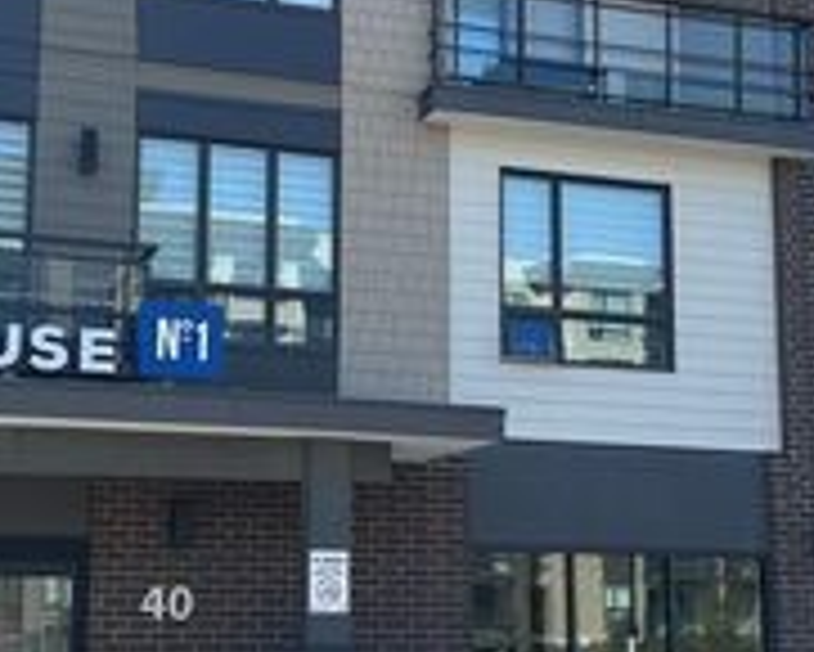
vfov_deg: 21.9
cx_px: 400
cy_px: 353
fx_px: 1687
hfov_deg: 27.1
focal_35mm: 70
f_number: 1.5
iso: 50
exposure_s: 1/1159
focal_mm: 5.7
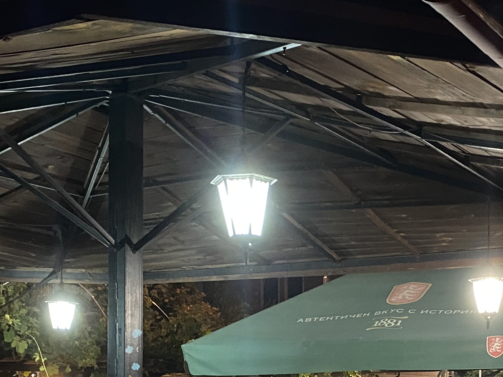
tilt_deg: -0.7
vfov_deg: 20.3
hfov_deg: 27.9
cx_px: 363
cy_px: 416
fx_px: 1003
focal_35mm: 69
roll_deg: -0.3
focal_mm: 4.25
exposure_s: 1/25
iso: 800
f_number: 1.8
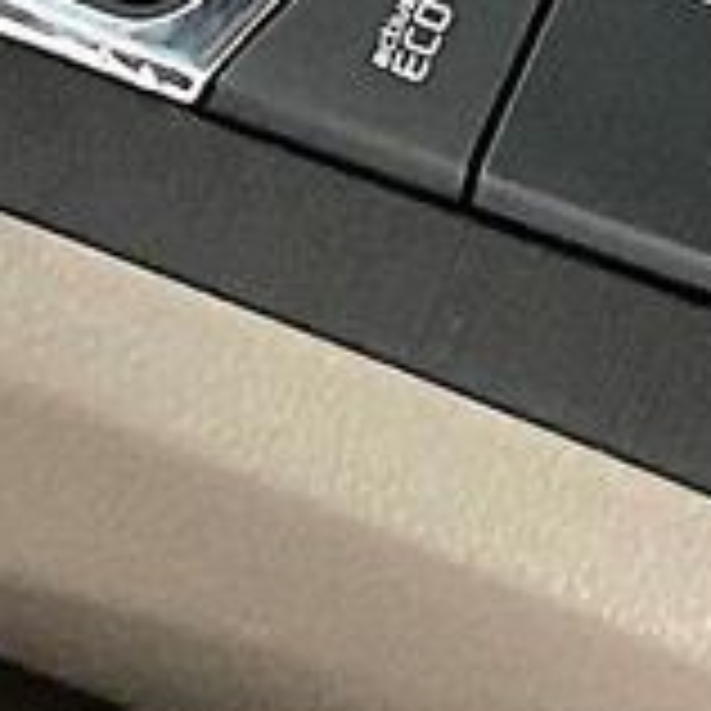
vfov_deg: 6.3
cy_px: -1274
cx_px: 418
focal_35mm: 259
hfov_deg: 6.8
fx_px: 6019
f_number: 1.8
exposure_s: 1/60
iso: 200
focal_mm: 3
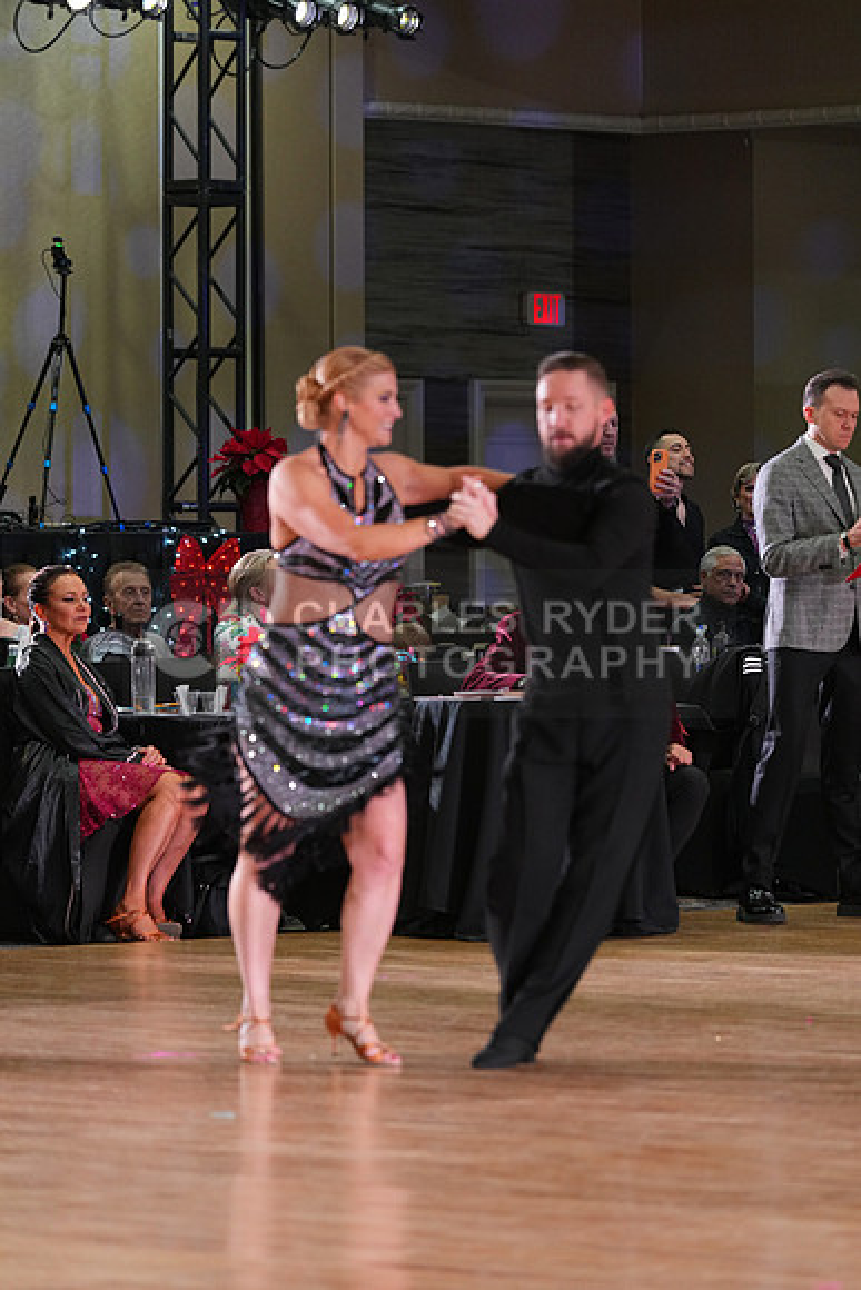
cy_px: 645
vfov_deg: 10.3
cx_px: 430
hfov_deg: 6.9
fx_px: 7170
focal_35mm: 200
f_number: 4.5
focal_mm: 200
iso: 2500
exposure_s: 1/200
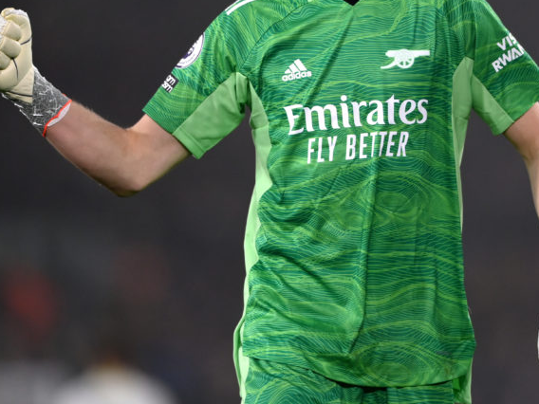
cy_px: 98
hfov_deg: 2.9
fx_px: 10806
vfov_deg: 2.1
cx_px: 330
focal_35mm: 694
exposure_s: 1/2500
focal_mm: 400
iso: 2500
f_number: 3.2
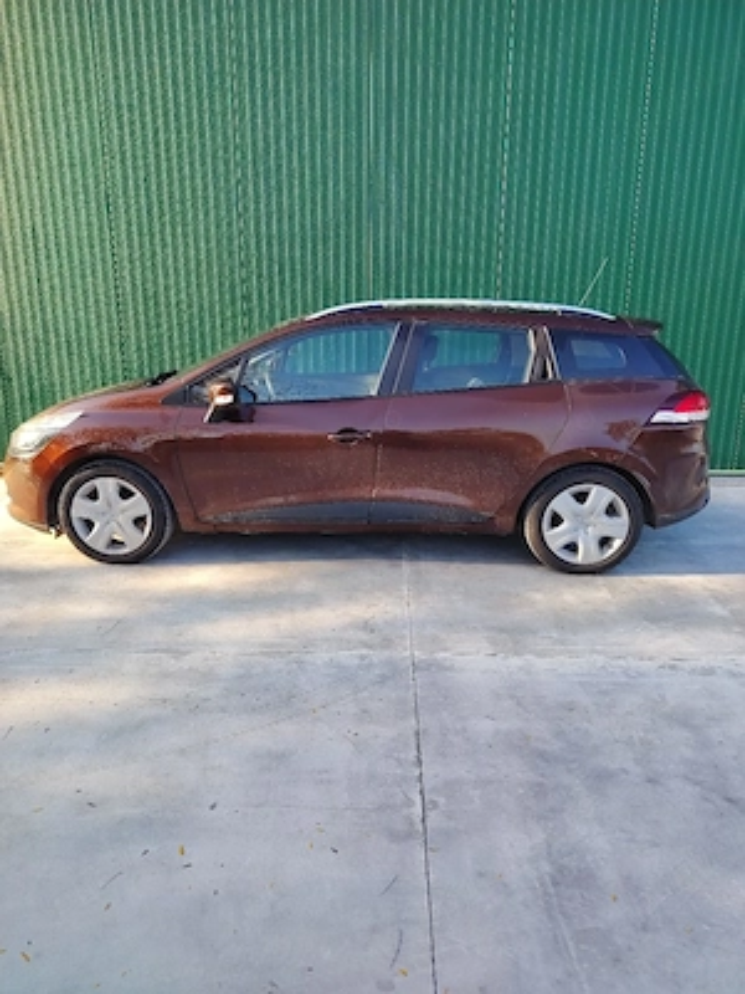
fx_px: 689
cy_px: 497
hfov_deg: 56.8
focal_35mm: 24
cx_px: 372
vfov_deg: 71.6
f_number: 1.75
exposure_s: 1/141
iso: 100
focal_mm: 5.25
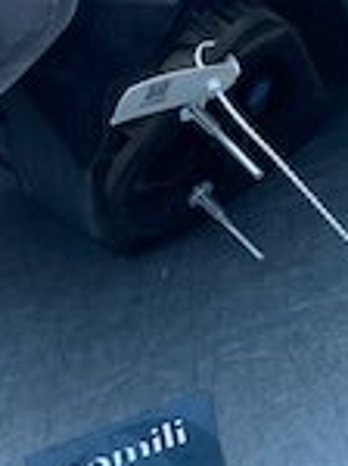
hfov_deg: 13.3
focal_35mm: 111
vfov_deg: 17.6
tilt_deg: -38.8
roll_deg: +23.0
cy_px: 112
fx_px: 1492
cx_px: 214
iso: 32
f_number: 1.8
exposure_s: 1/1193
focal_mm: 4.25
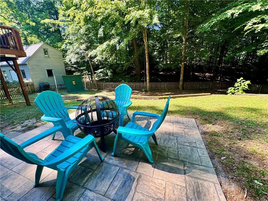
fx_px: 108
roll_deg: +2.2
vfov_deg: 85.7
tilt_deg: -15.6
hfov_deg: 102.1
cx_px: 134
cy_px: 100
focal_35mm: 14
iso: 40
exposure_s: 1/171
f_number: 2.2
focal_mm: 2.22
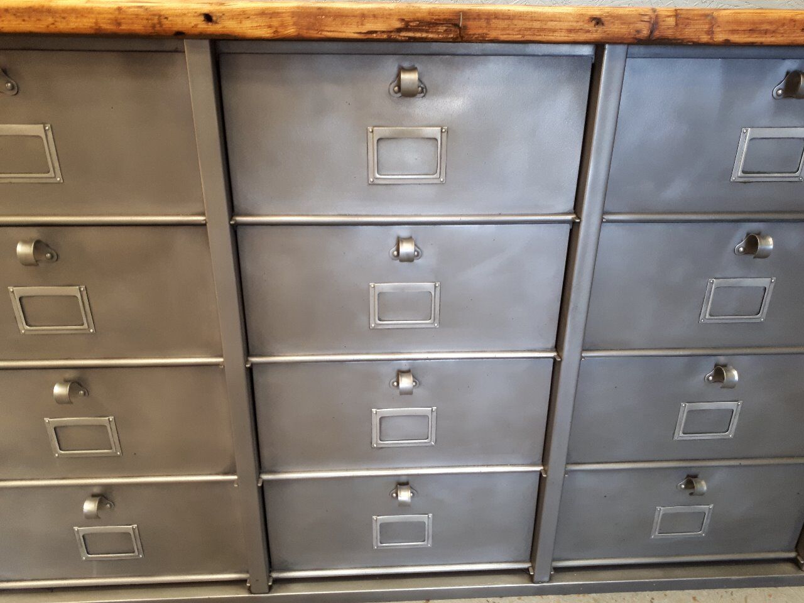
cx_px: 402
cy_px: 302
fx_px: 627
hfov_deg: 65.3
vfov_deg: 51.4
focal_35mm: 27
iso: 125
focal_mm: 3.6
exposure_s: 1/33
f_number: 1.9
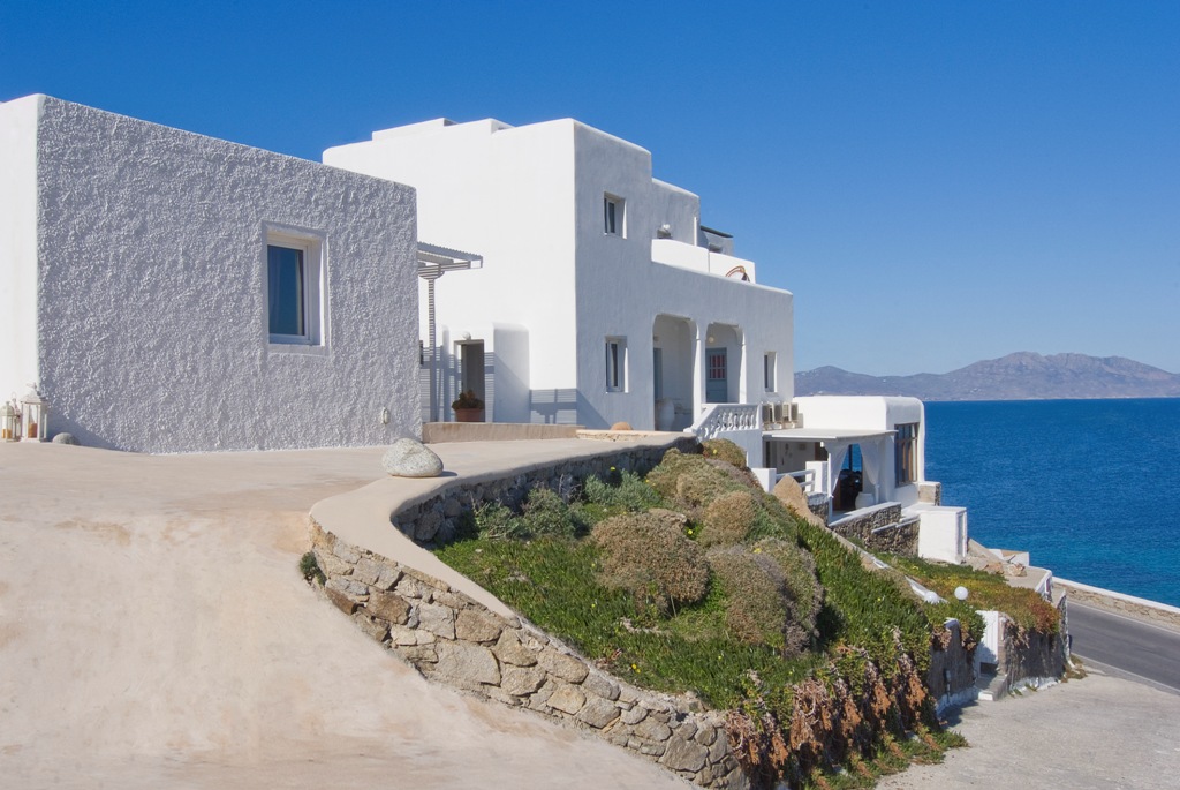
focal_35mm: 30
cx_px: 590
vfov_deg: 43.7
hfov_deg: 61.9
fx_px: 984
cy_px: 395
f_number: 20
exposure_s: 1/80
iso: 100
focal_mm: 20
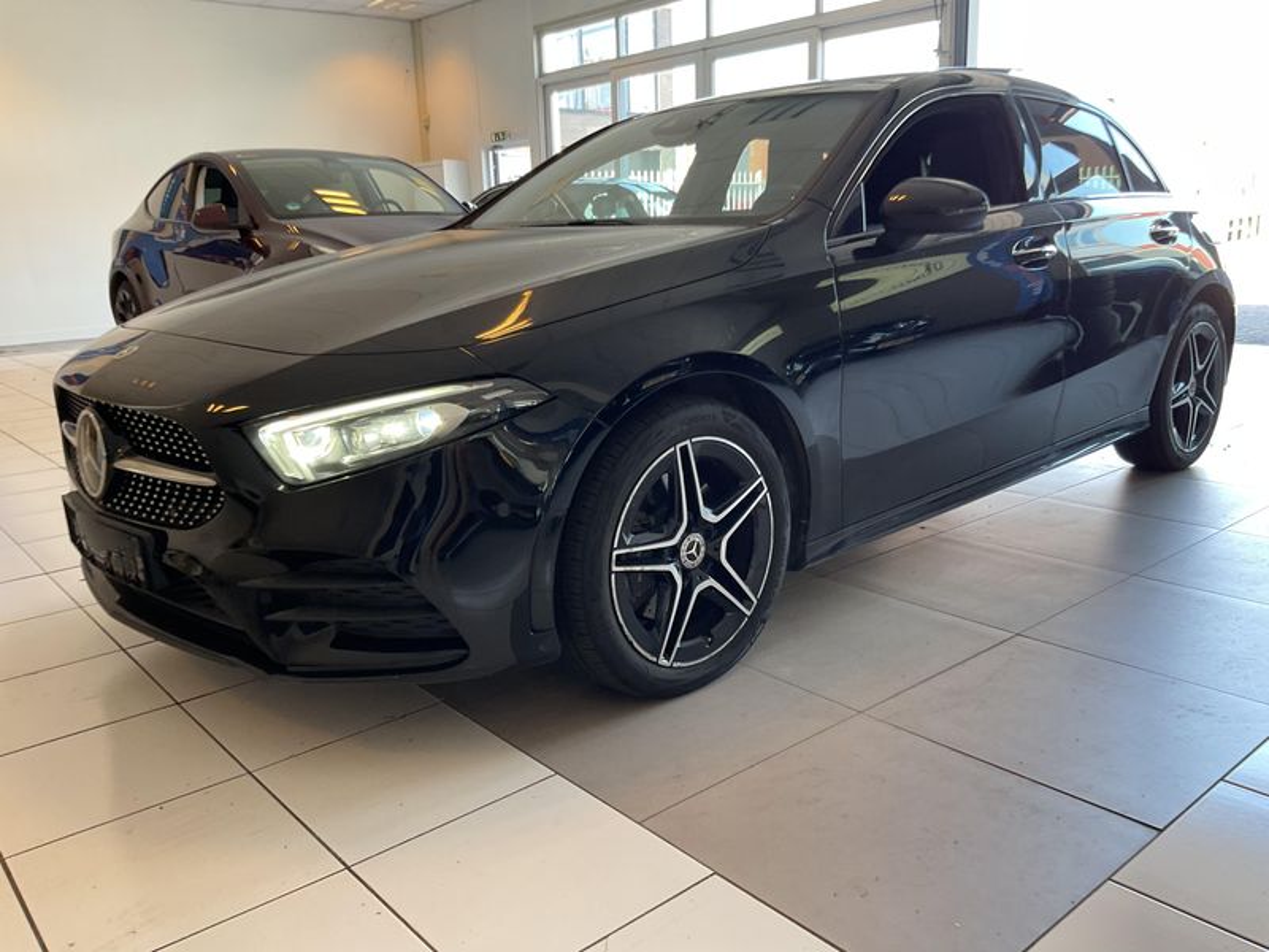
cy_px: 476
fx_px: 1063
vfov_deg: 48.2
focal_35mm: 29
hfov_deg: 61.7
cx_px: 634
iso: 50
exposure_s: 1/50
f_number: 1.8
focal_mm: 3
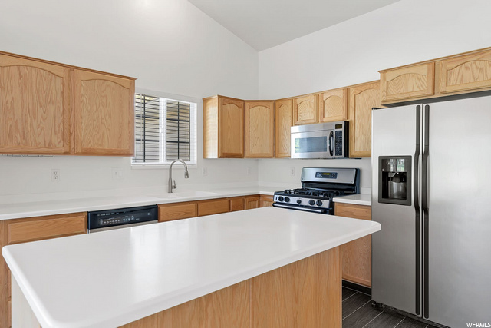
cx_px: 246
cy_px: 164
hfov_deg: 78.6
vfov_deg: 57.3
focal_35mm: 22
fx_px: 300
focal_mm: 22
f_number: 8
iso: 64
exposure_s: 1.6
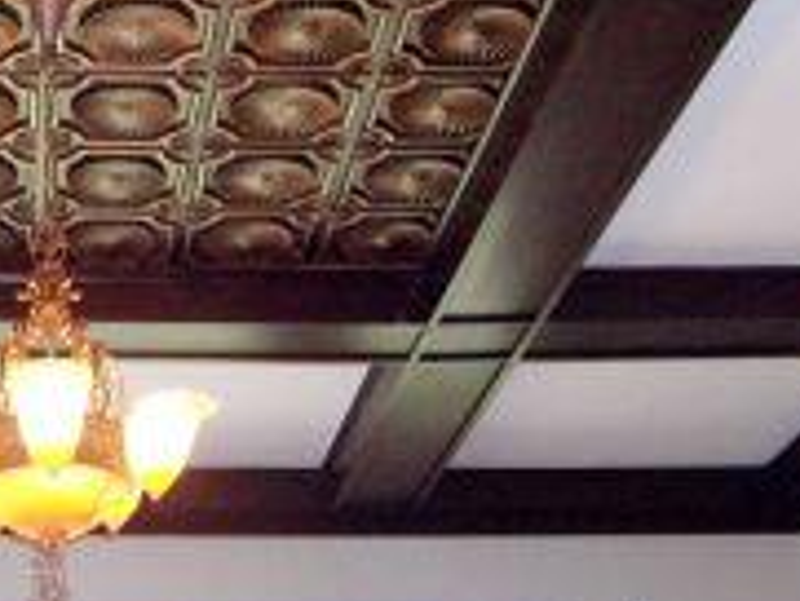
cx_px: 18
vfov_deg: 17.5
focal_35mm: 84
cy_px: 137
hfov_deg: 22.5
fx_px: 1943
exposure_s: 1/60
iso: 200
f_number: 2.8
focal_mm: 5.7
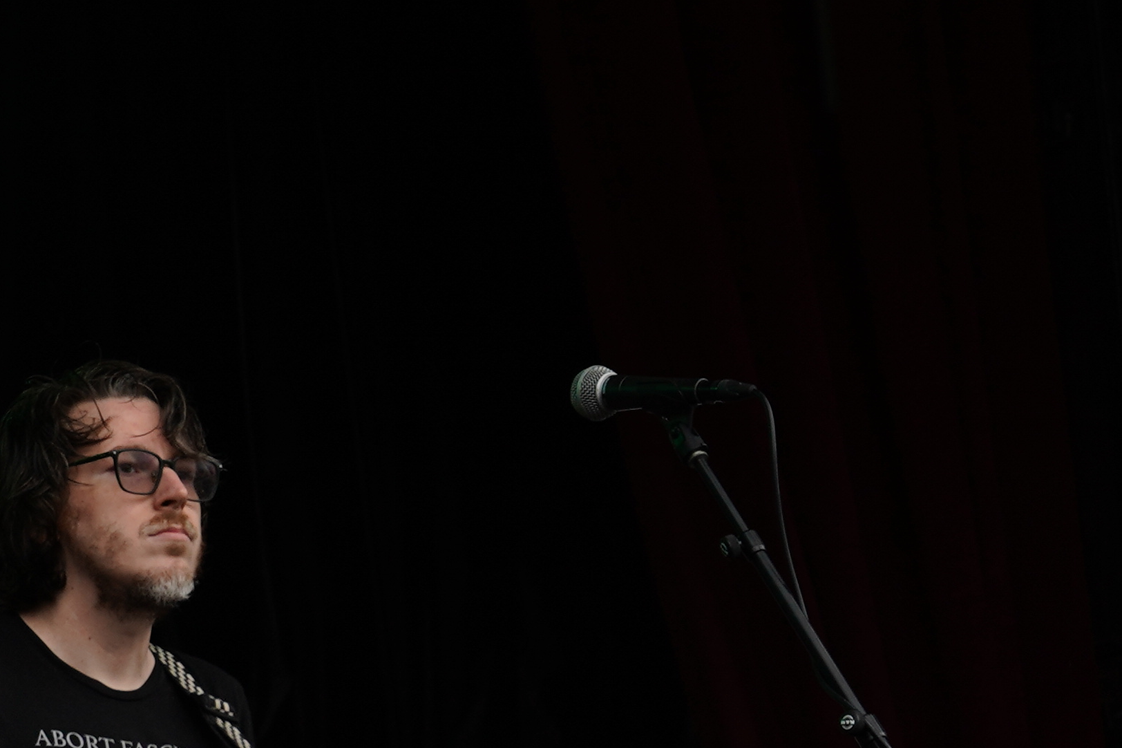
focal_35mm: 170
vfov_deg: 8.0
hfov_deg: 12.1
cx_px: 505
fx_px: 5297
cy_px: 860
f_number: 7.1
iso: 100
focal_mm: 46
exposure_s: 1/160
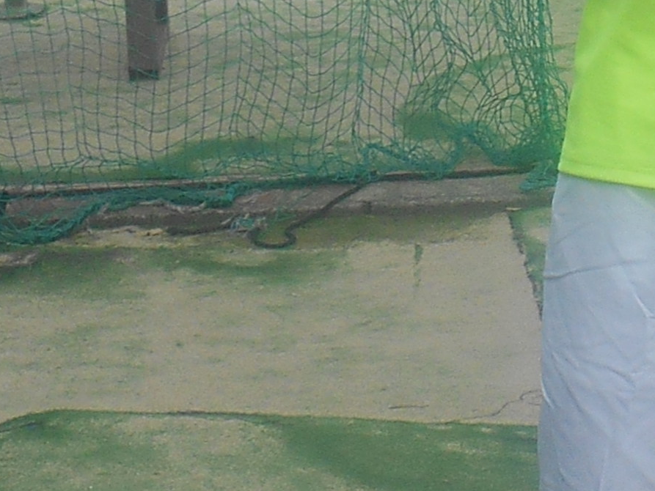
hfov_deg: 12.9
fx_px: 2839
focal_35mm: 150
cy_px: -144
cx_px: 759
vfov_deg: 9.7
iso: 80
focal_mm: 4.7
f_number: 3.4
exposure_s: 1/320
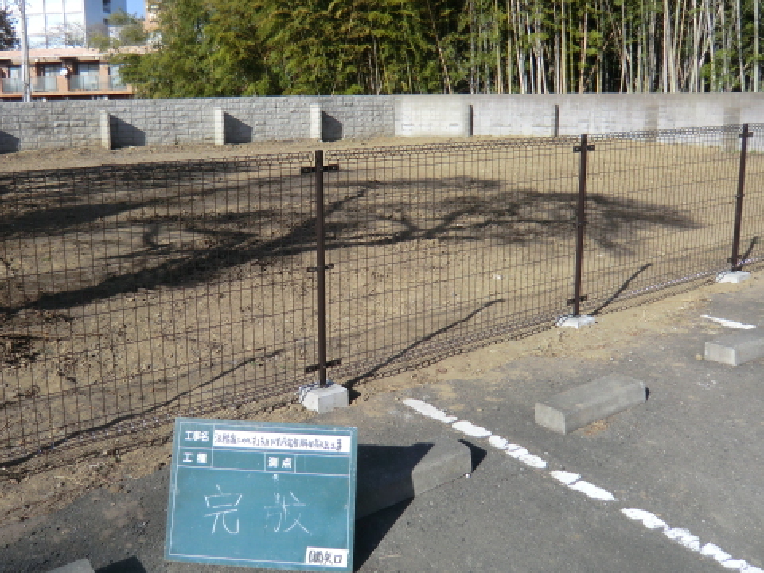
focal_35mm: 32
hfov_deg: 56.5
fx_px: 706
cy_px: 237
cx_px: 315
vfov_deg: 44.0
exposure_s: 1/640
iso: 64
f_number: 3.2
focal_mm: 4.3
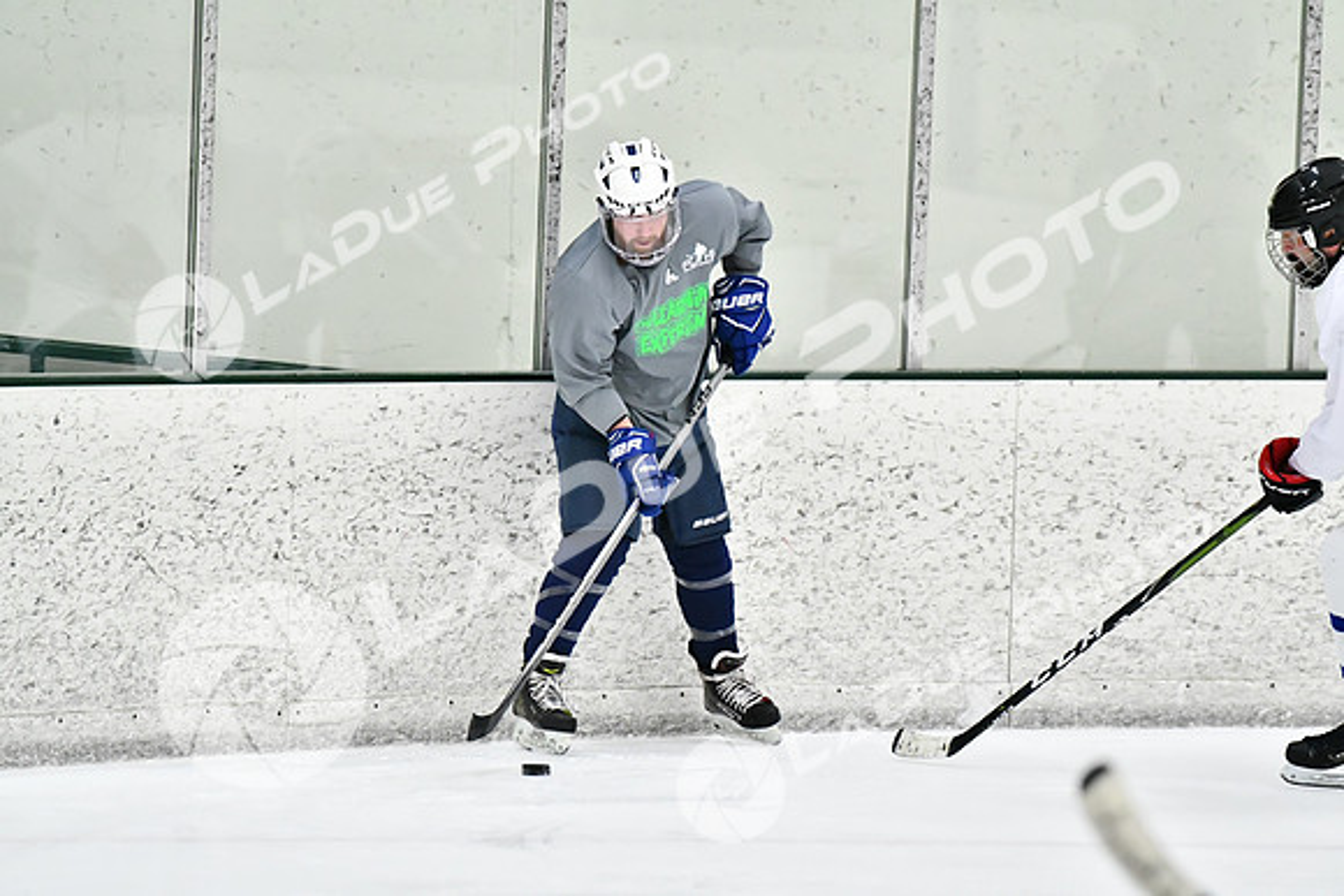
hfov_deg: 10.5
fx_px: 7281
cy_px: 448
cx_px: 672
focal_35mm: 195
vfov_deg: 7.0
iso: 6400
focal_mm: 130
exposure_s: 1/1600
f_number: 2.8
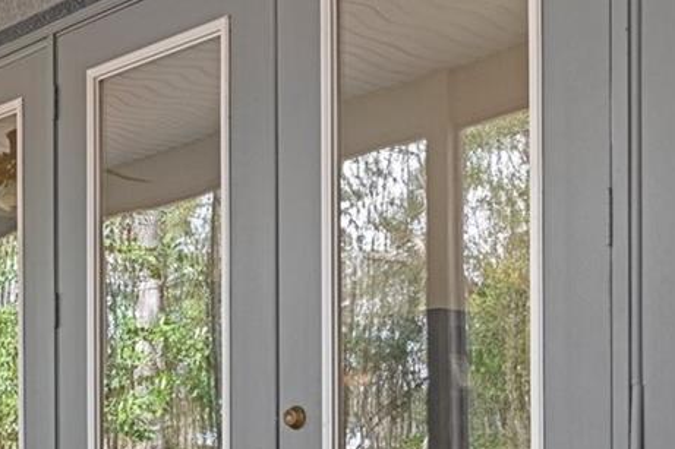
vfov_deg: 19.4
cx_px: 16
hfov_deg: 28.2
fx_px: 1270
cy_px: 464
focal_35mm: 68
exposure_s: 1/50
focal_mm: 13
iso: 320
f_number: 8
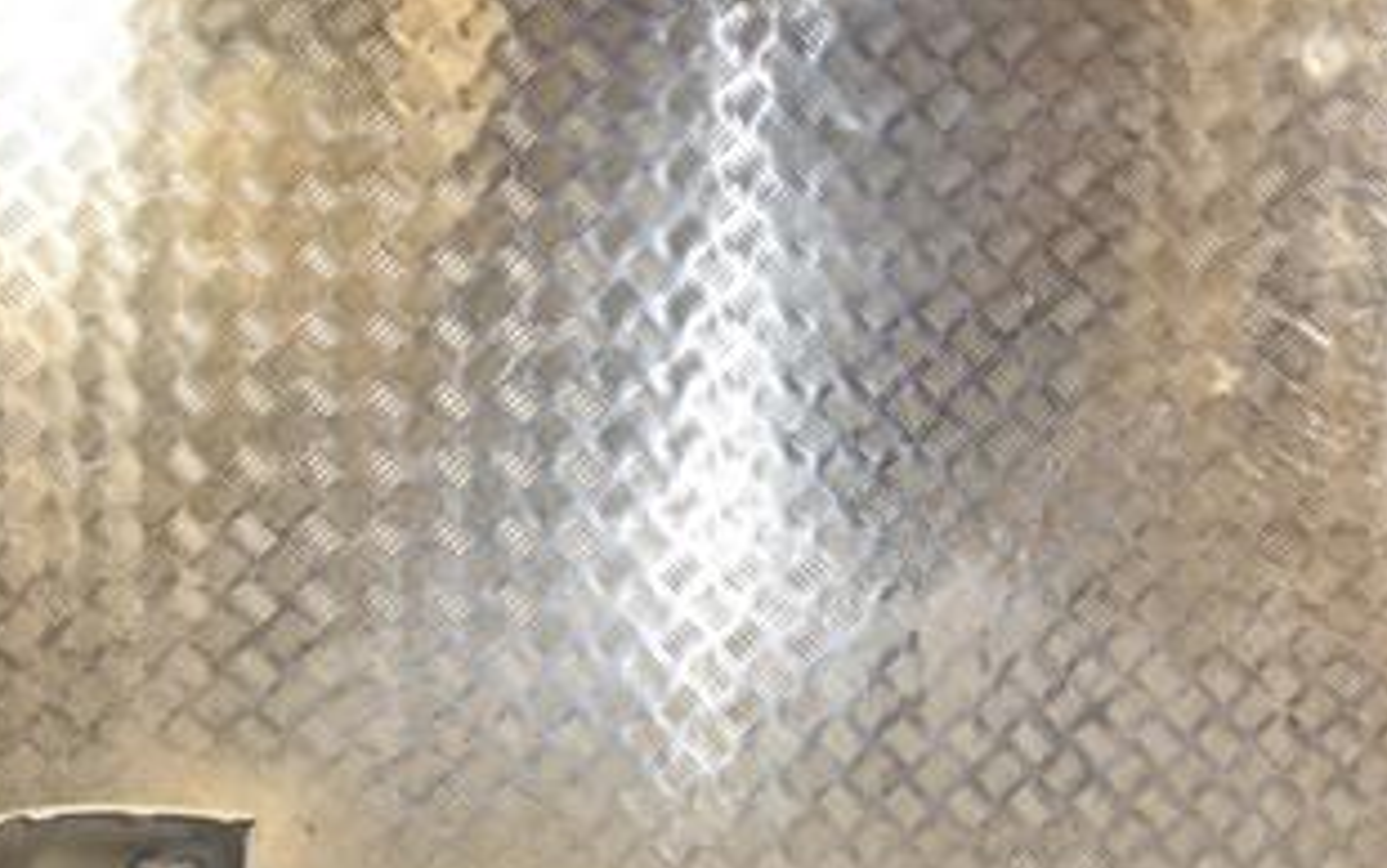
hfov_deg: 31.2
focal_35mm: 65
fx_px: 2458
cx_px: 953
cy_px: 738
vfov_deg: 19.7
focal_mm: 22
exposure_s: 1/200
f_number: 9
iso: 800
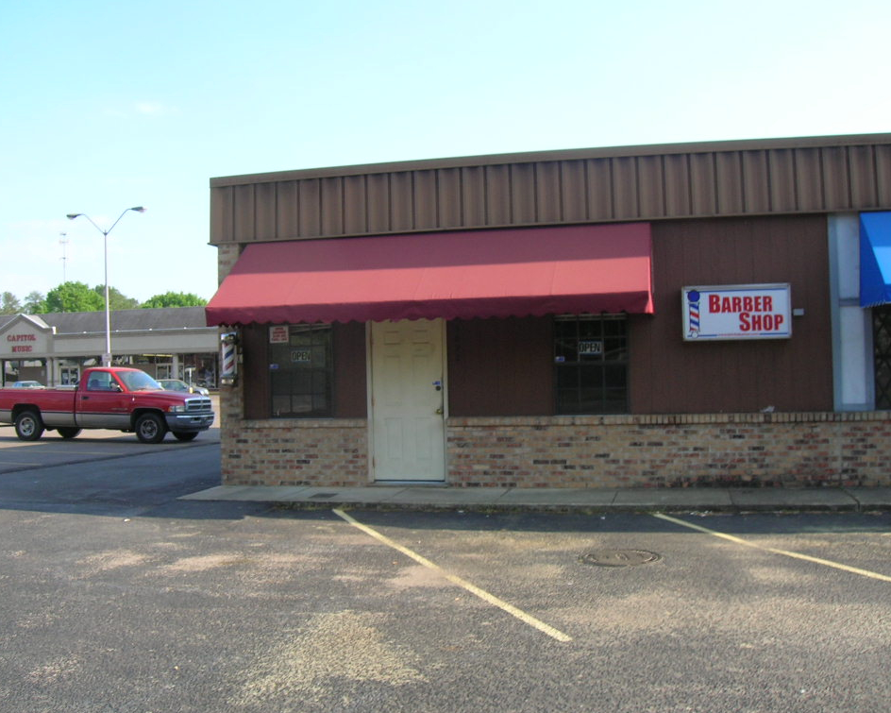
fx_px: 949
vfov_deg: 41.1
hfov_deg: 50.3
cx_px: 425
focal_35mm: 36
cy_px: 353
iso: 50
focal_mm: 5.7
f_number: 4.9
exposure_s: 1/123
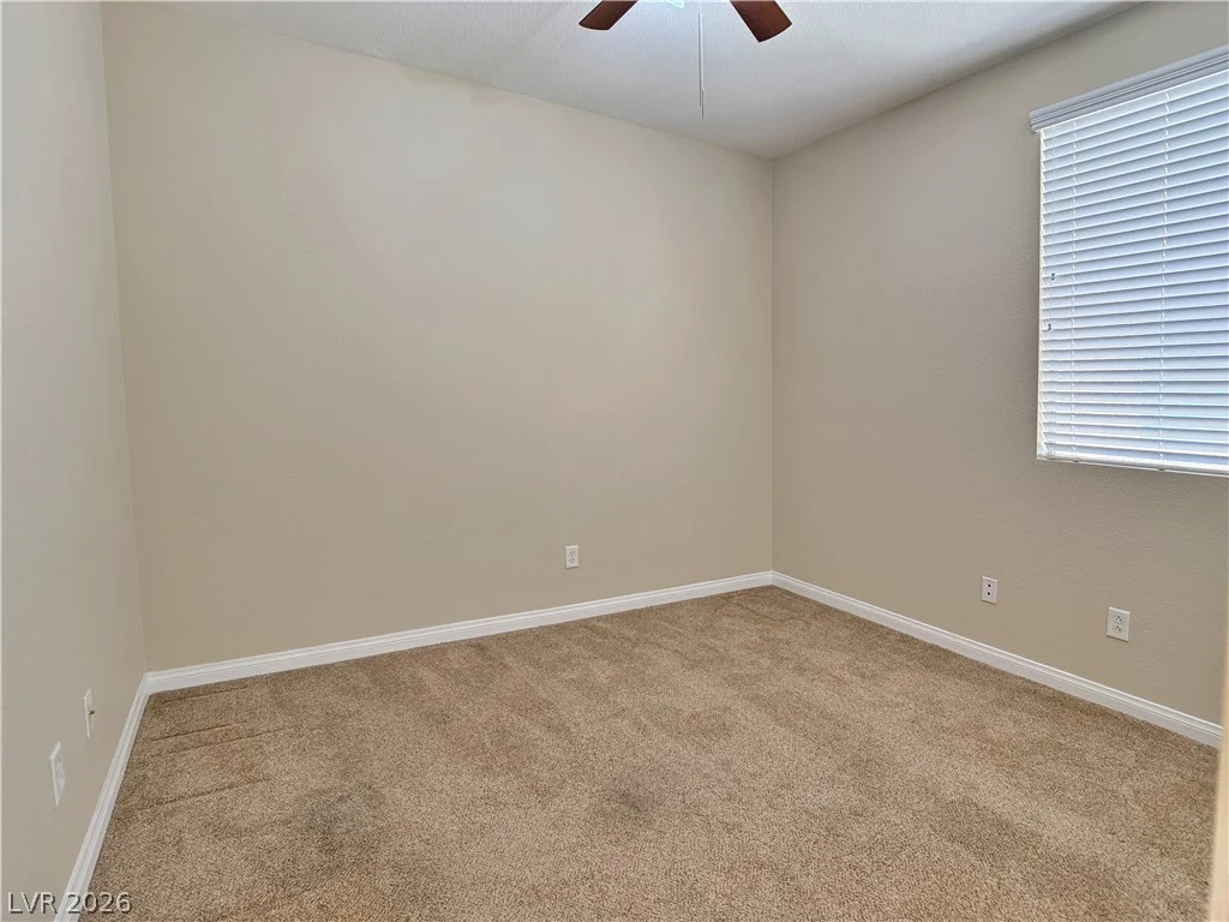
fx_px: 852
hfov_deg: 71.6
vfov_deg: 56.8
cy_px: 461
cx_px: 614
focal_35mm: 24
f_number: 1.78
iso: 250
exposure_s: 1/120
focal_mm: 6.76
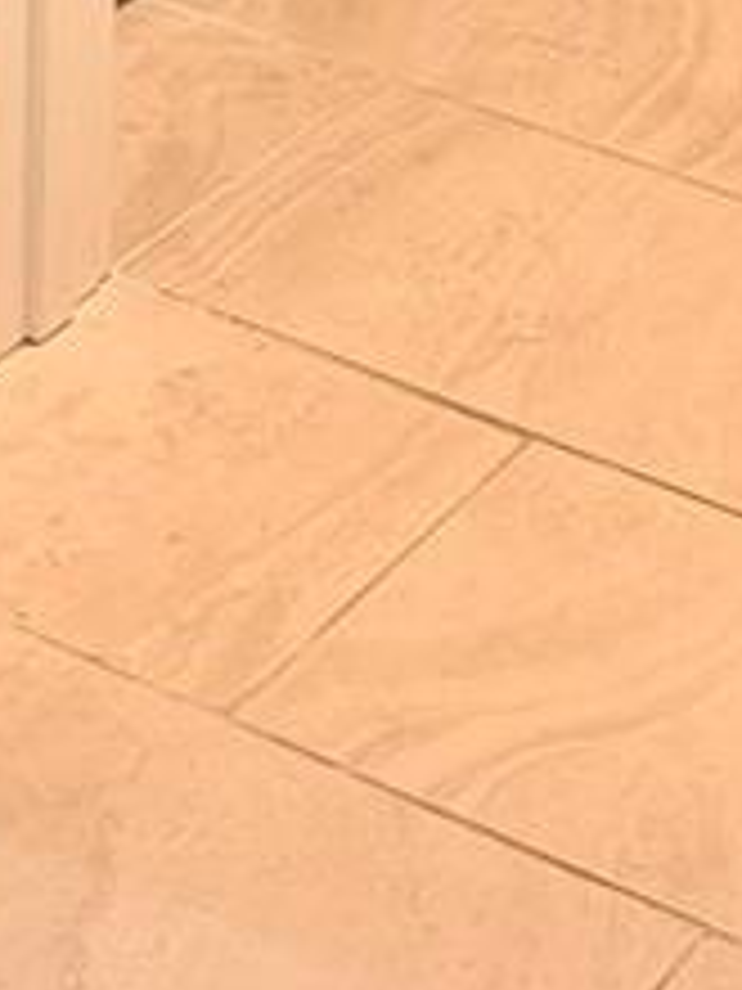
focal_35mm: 131
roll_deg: -3.4
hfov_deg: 11.2
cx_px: 738
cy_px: -1125
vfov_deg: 12.7
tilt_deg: -11.3
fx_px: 3744
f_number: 1.78
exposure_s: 1/60
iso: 160
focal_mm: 6.76
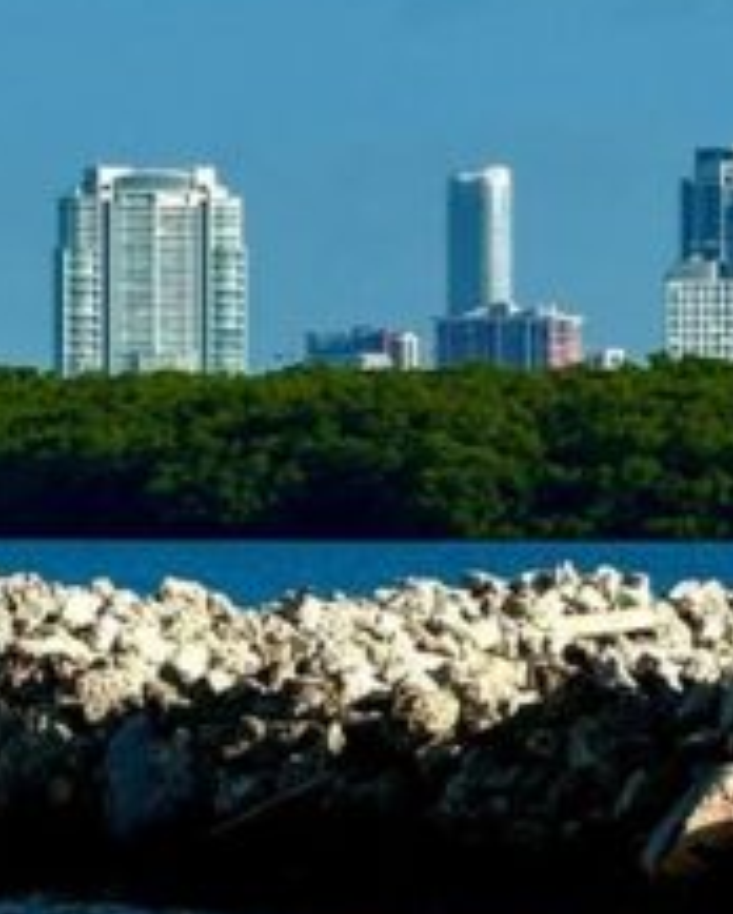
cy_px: 413
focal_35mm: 553
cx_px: 649
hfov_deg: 2.8
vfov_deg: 3.5
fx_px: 14975
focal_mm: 15.66
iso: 50
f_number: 2.8
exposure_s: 1/1546
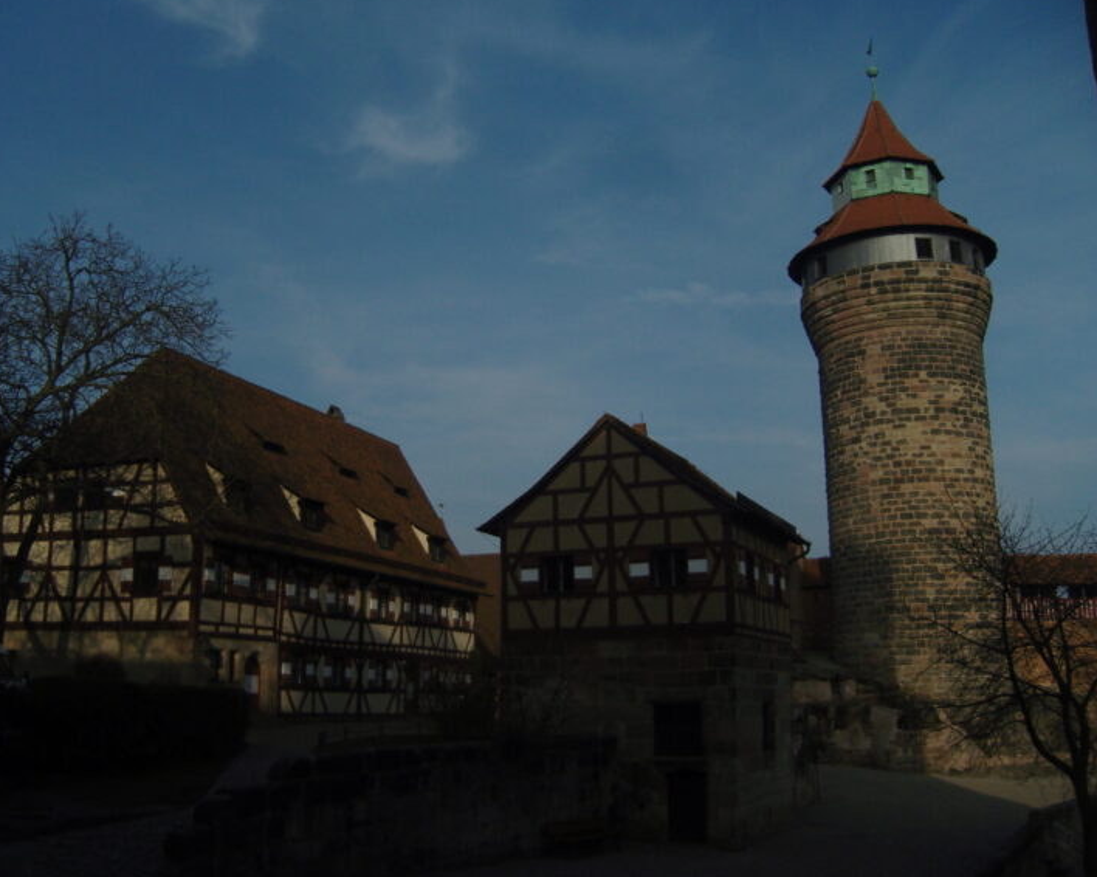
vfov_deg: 41.1
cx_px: 505
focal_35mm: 36
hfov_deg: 50.2
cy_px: 435
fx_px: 1168
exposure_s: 1/800
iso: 100
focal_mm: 7.3
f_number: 7
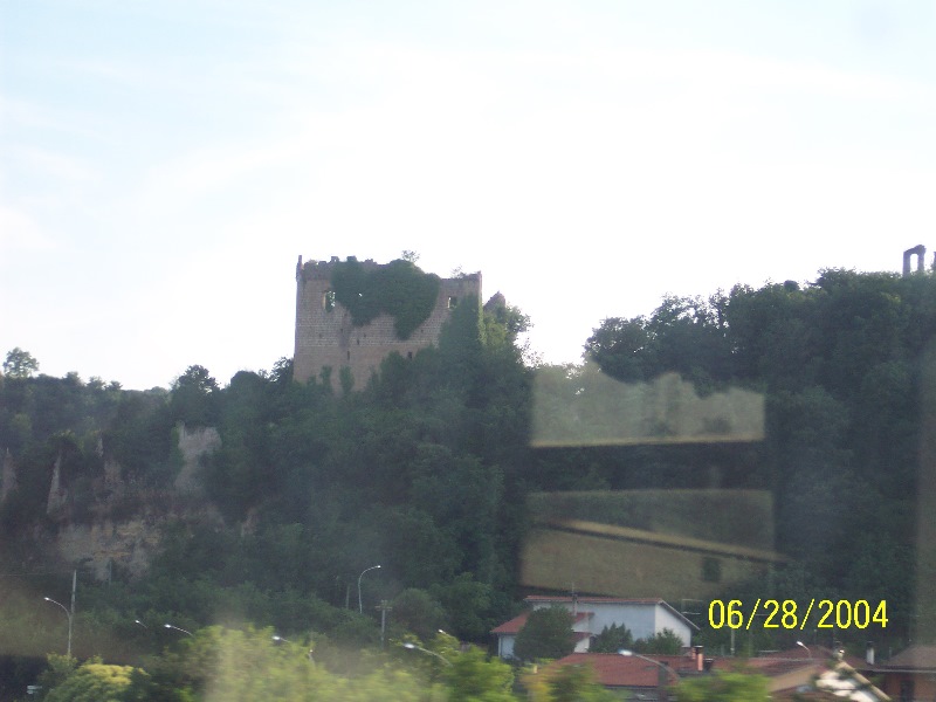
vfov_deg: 13.0
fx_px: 3083
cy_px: 351
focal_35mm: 114
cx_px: 468
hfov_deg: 17.3
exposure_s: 1/90
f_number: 4.8
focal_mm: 24
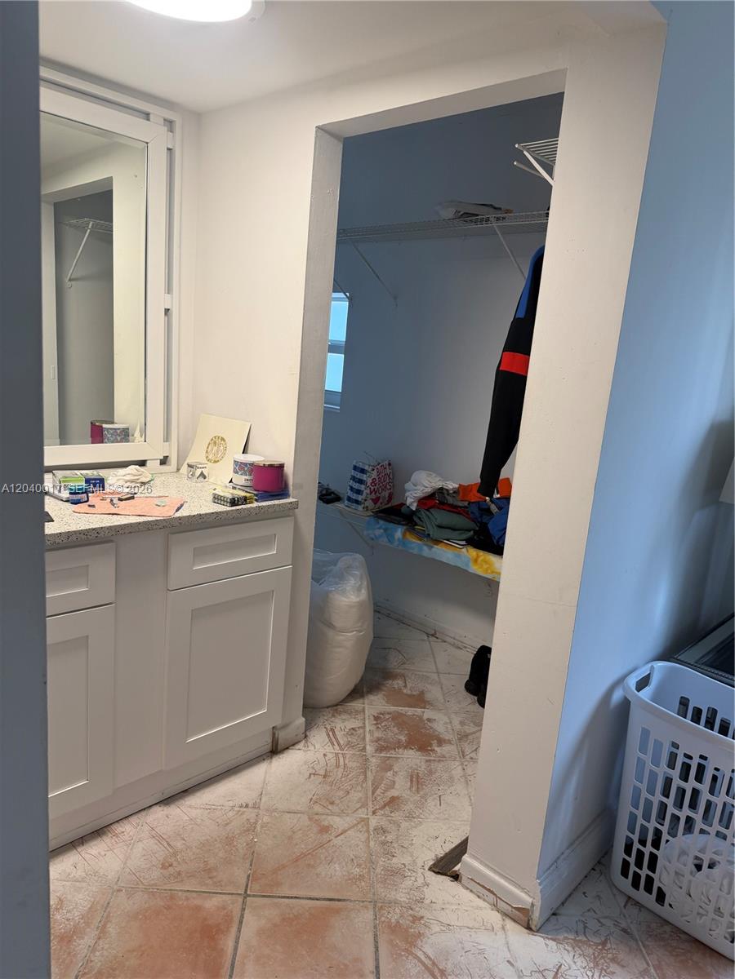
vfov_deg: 71.6
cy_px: 490
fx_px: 679
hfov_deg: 56.8
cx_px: 368
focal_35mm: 24
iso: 125
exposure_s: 1/120
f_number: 1.78
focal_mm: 6.76
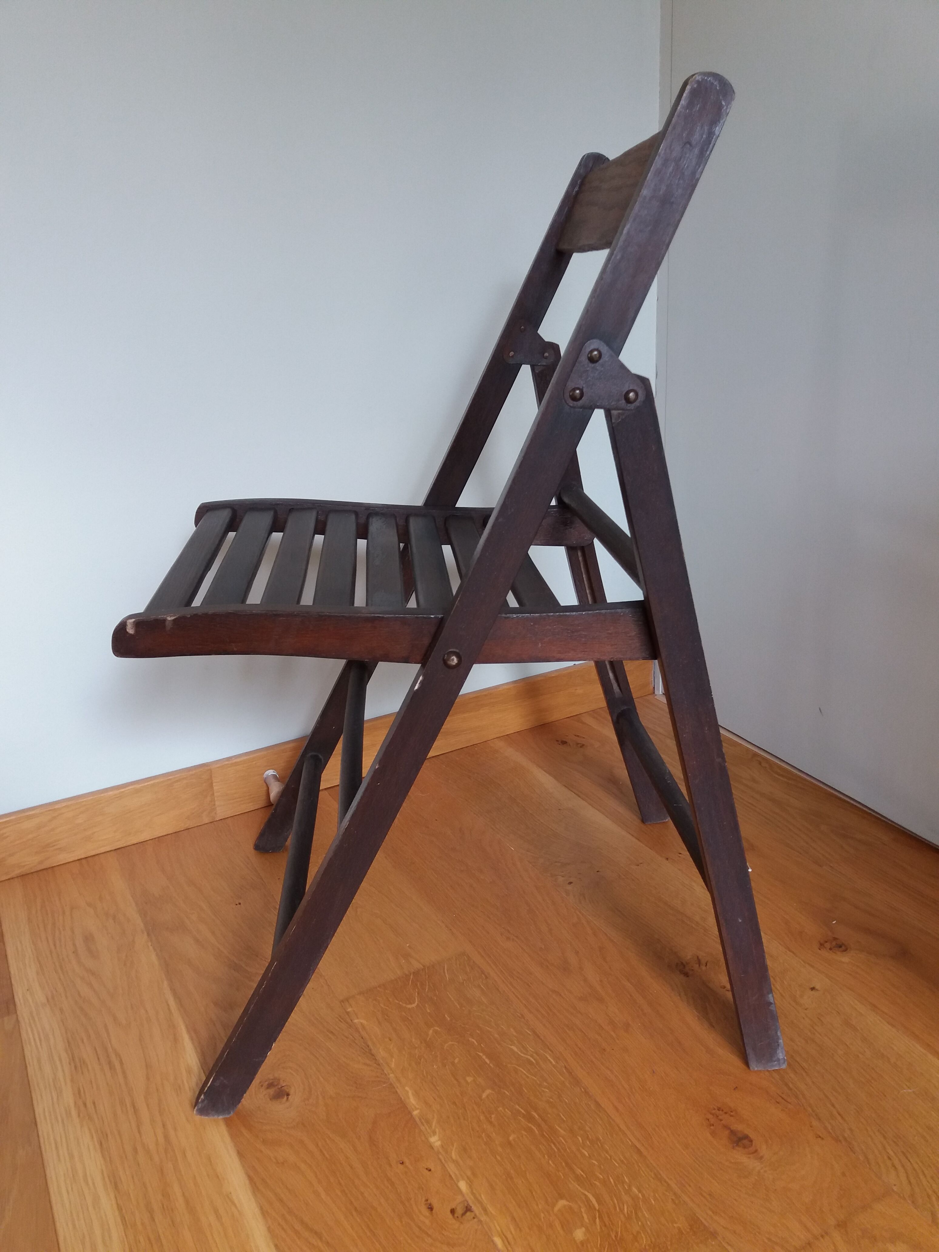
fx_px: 1013
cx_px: 470
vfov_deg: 63.4
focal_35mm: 28
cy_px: 626
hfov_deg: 49.7
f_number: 1.9
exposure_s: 1/33
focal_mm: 3.7
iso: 80
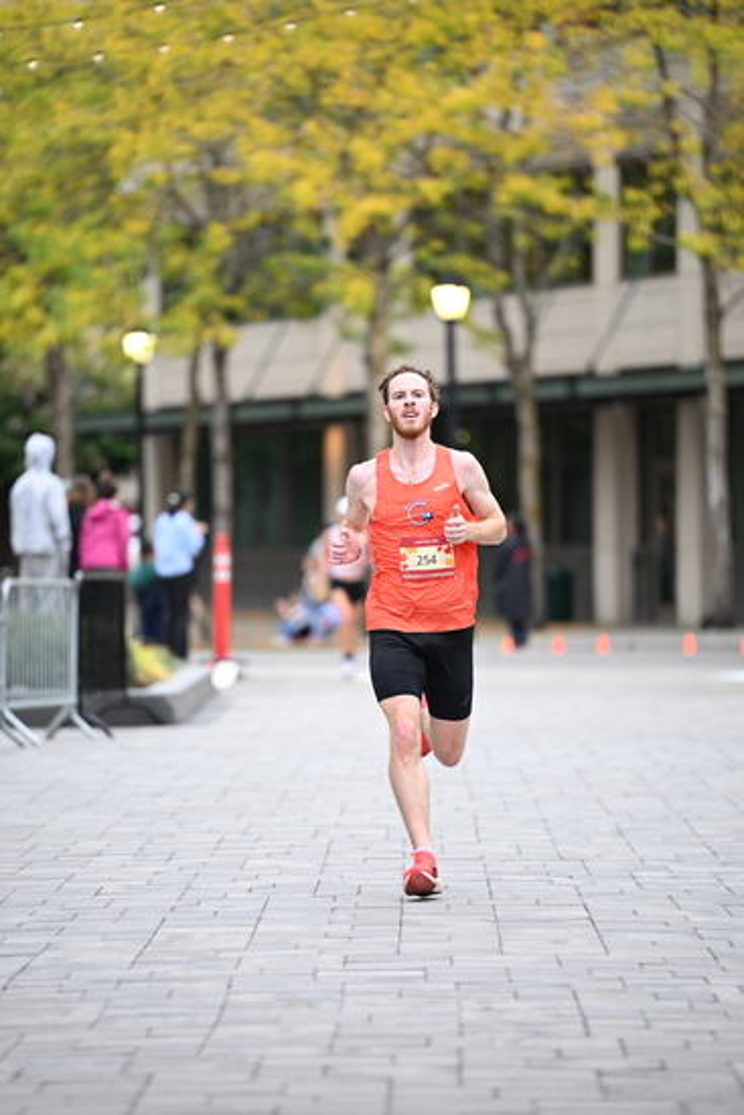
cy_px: 558
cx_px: 372
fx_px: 6196
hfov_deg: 6.9
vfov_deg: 10.3
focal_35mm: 200
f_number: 2.8
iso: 1600
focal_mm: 200
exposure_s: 1/800
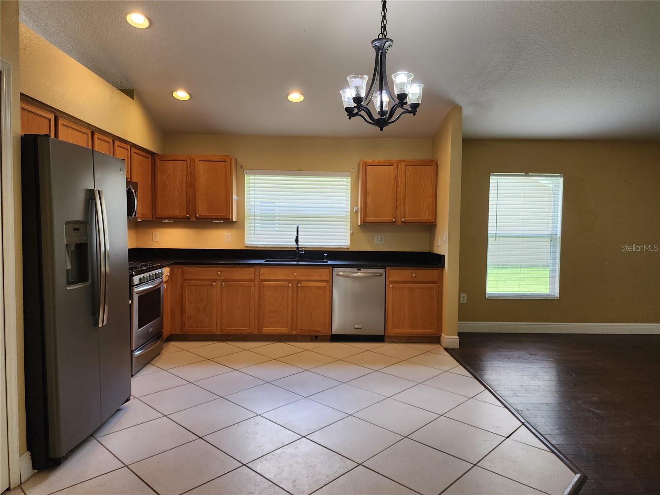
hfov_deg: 73.9
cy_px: 248
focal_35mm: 23
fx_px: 439
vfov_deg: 58.9
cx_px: 330
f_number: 1.8
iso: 125
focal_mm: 6.4
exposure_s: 1/180
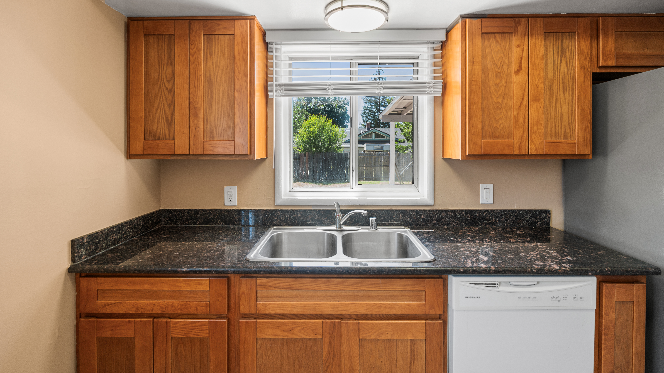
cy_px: 155
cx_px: 336
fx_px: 309
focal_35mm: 18
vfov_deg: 62.0
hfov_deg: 94.2
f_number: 4
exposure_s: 1/25
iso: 250
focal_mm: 16.5
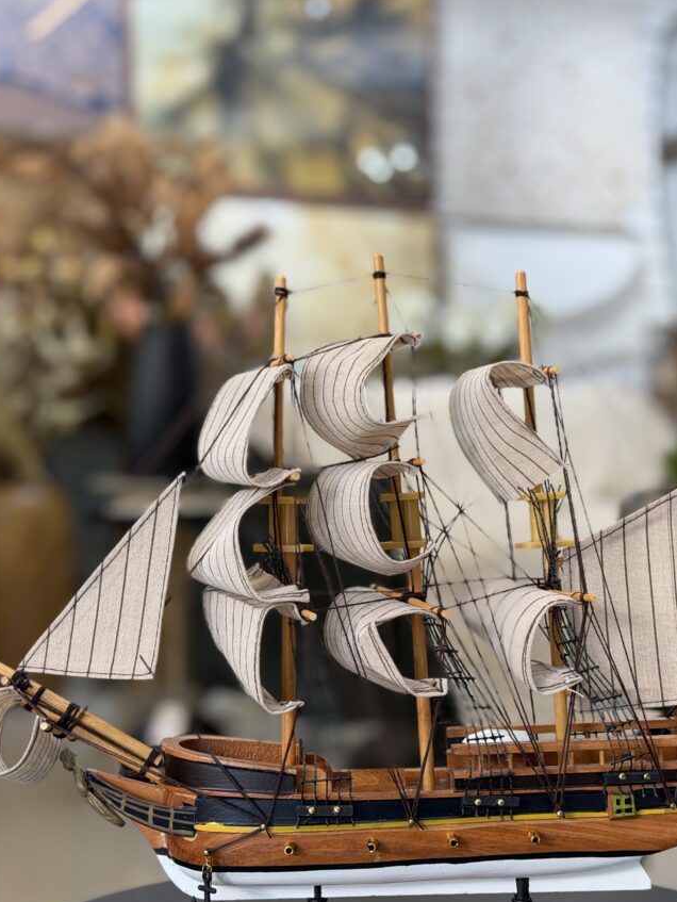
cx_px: 378
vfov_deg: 33.2
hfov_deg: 25.2
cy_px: 457
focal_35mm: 58
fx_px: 1511
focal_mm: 6.76
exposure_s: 1/60
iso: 100
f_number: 1.78
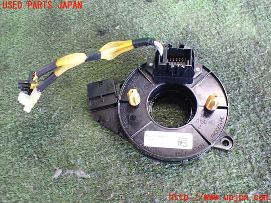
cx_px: 136
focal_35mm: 30
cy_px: 102
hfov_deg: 60.0
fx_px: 235
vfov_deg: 46.8
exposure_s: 1/40
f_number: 2.3
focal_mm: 5.4
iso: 800
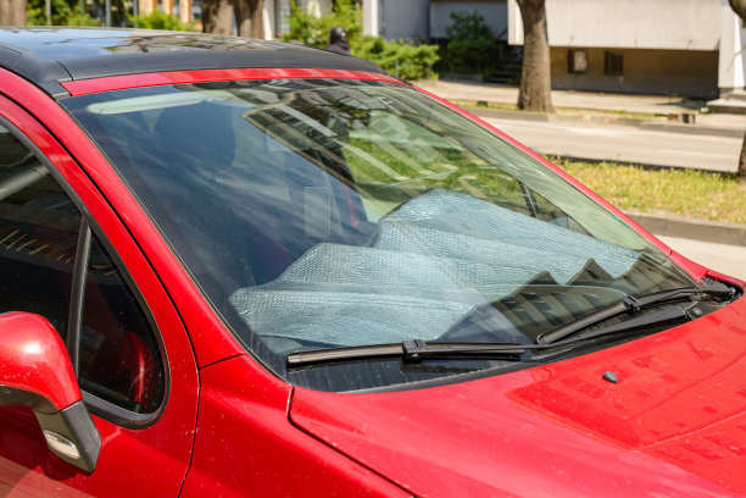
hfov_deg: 35.6
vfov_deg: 24.2
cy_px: 249
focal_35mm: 56
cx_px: 373
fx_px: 1160
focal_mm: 56
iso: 100
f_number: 6.3
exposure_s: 1/320
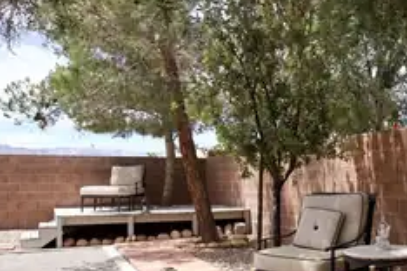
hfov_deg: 45.7
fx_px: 463
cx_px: 306
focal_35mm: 41
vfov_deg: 32.4
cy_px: 180
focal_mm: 16
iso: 100
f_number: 4.5
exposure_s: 1/320
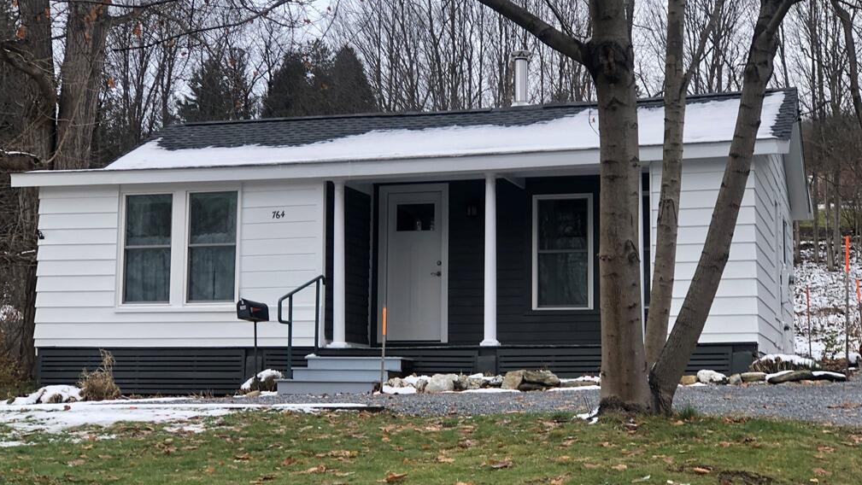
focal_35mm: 63
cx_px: 431
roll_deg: -1.2
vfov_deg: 19.1
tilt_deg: +6.5
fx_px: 1440
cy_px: 239
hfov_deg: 33.3
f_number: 2.8
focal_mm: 6.6
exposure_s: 1/128
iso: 20
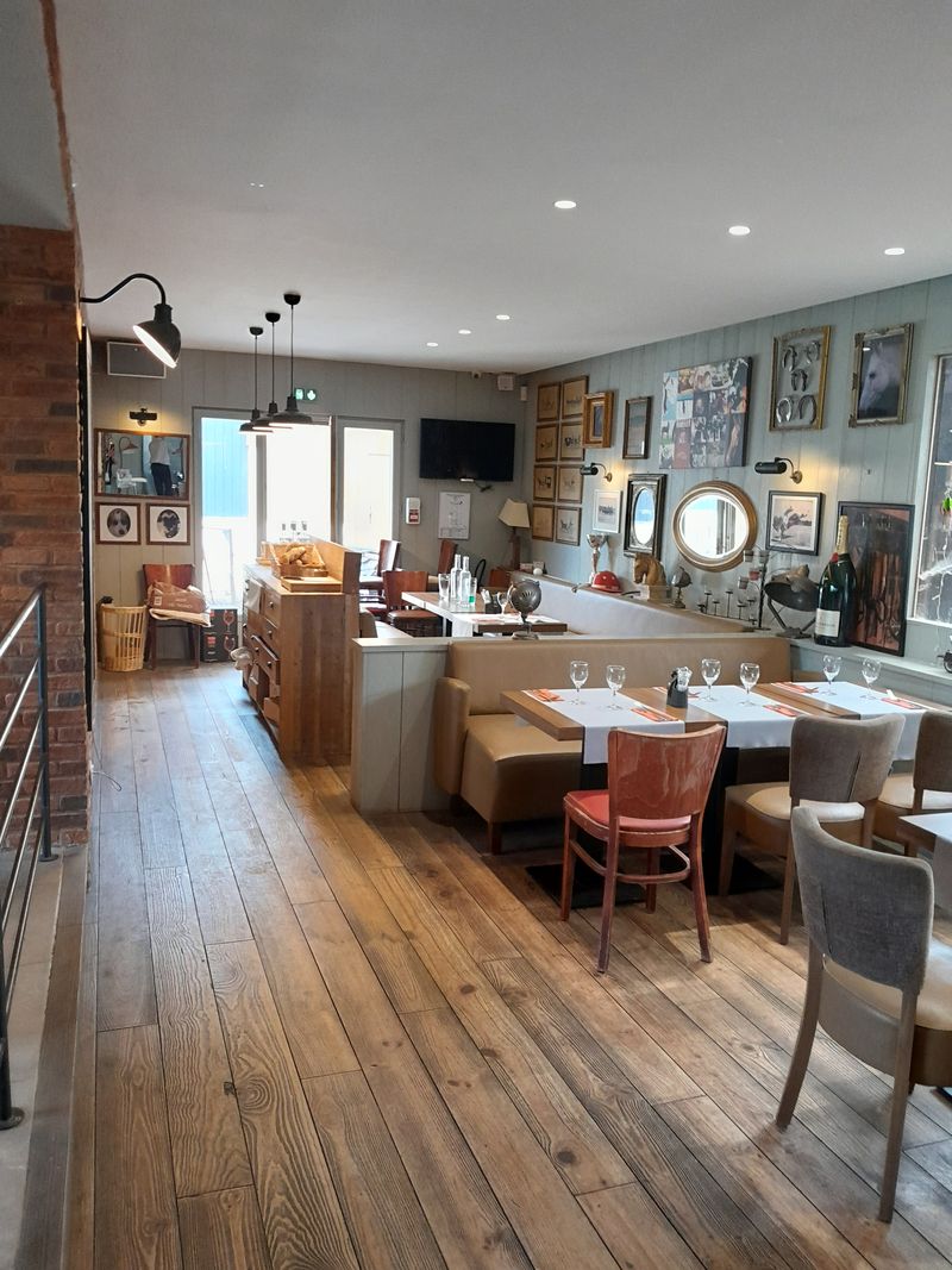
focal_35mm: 26
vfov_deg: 67.3
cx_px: 476
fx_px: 954
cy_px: 635
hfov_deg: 53.1
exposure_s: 1/50
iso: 200
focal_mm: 4
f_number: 1.8
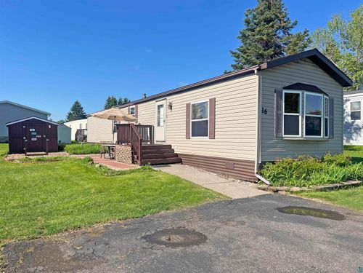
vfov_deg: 53.1
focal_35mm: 26
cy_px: 136
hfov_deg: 67.3
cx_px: 182
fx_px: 273
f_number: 1.6
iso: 50
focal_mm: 5.1
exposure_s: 1/3745
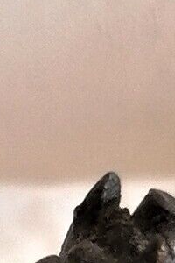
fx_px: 2224
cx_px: -254
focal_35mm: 305
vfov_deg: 6.3
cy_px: 729
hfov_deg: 4.4
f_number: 1.8
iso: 80
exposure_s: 1/33.3
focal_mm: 5.4
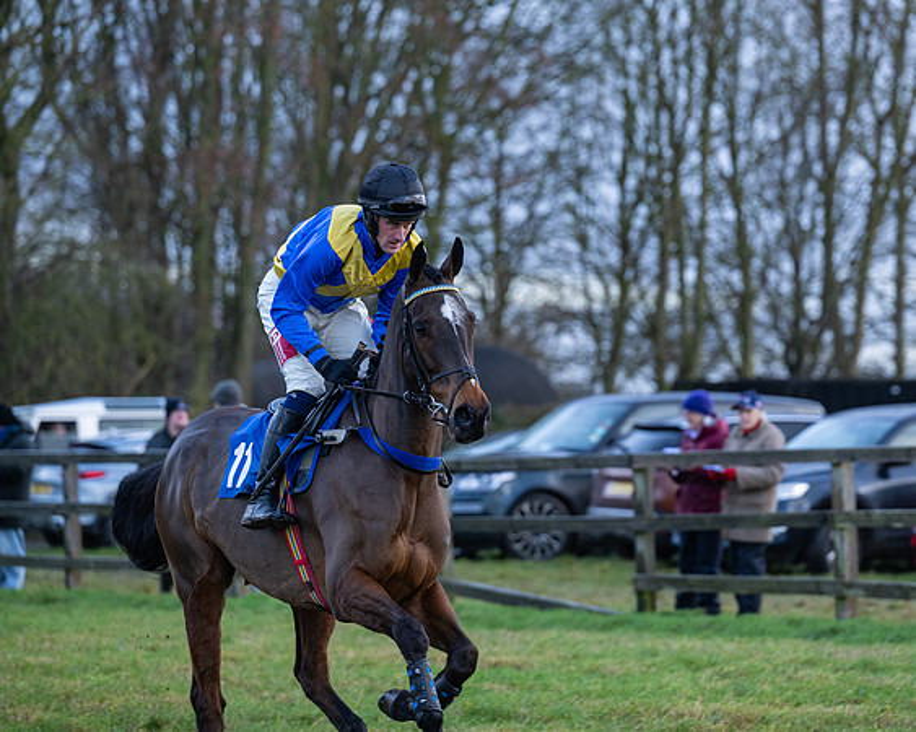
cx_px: 474
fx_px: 5036
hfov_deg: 10.4
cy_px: 366
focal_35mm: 186
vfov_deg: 8.3
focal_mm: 165
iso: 800
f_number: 4
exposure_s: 1/500
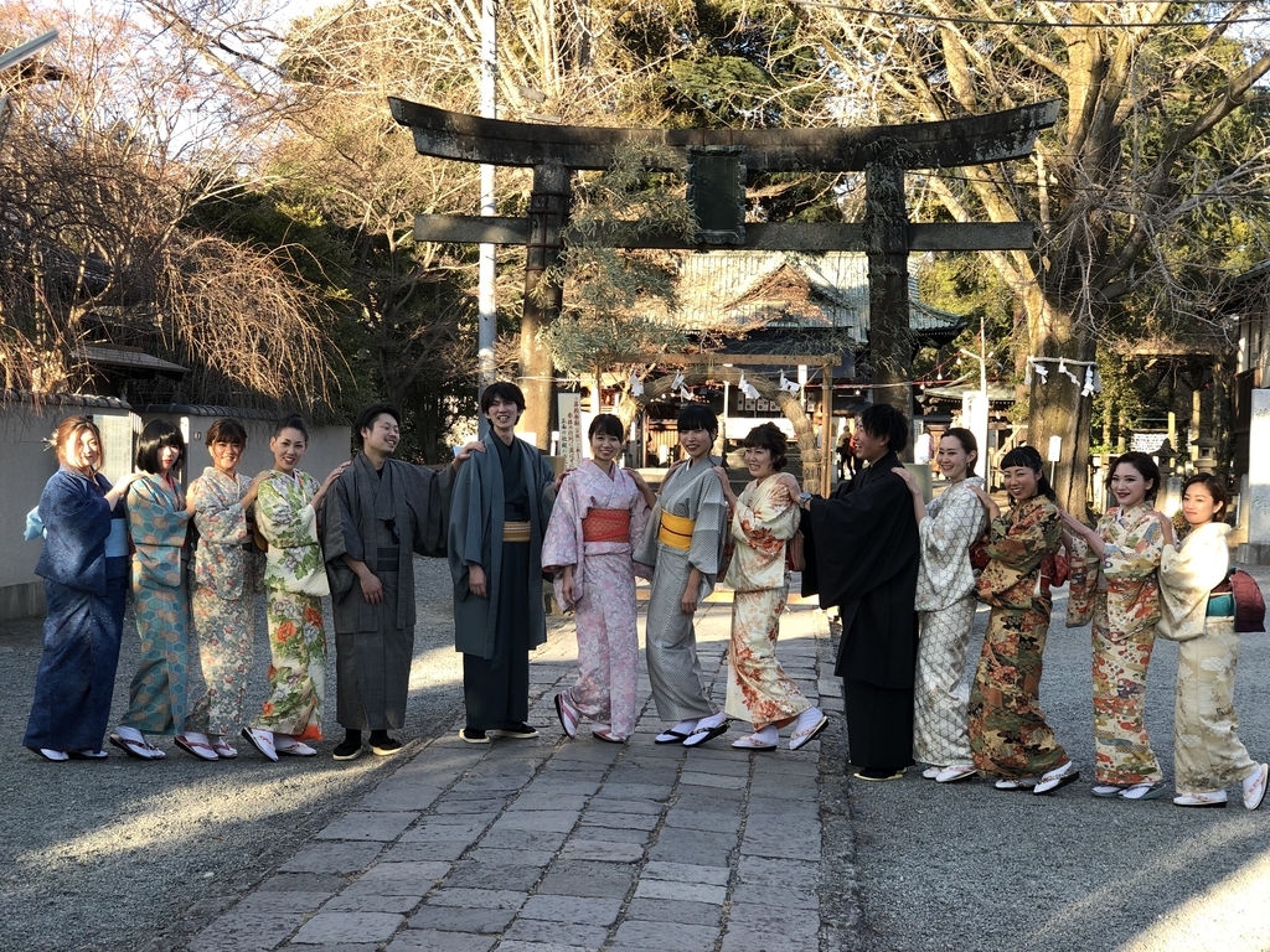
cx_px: 635
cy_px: 476
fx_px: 1908
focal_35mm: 52
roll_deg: -1.3
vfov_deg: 28.0
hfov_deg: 36.8
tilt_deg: +0.7
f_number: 2.4
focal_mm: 6
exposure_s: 1/120
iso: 20
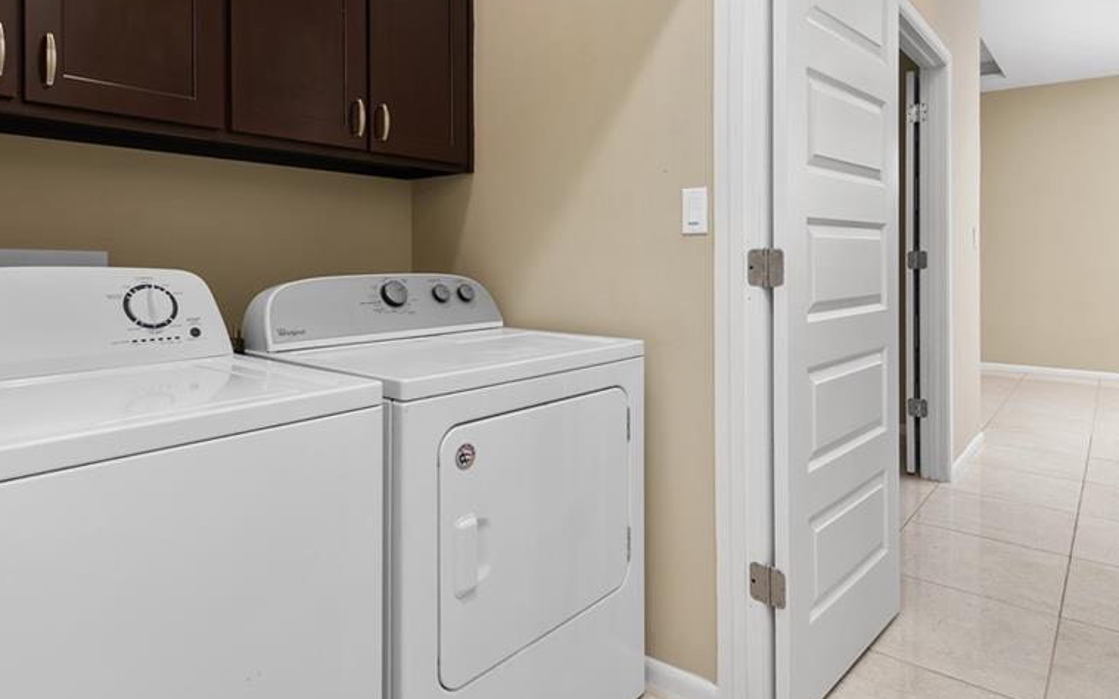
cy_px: 299
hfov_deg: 79.7
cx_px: 562
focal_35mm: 22
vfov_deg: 54.8
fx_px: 671
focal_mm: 16
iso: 320
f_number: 8
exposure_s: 1/6
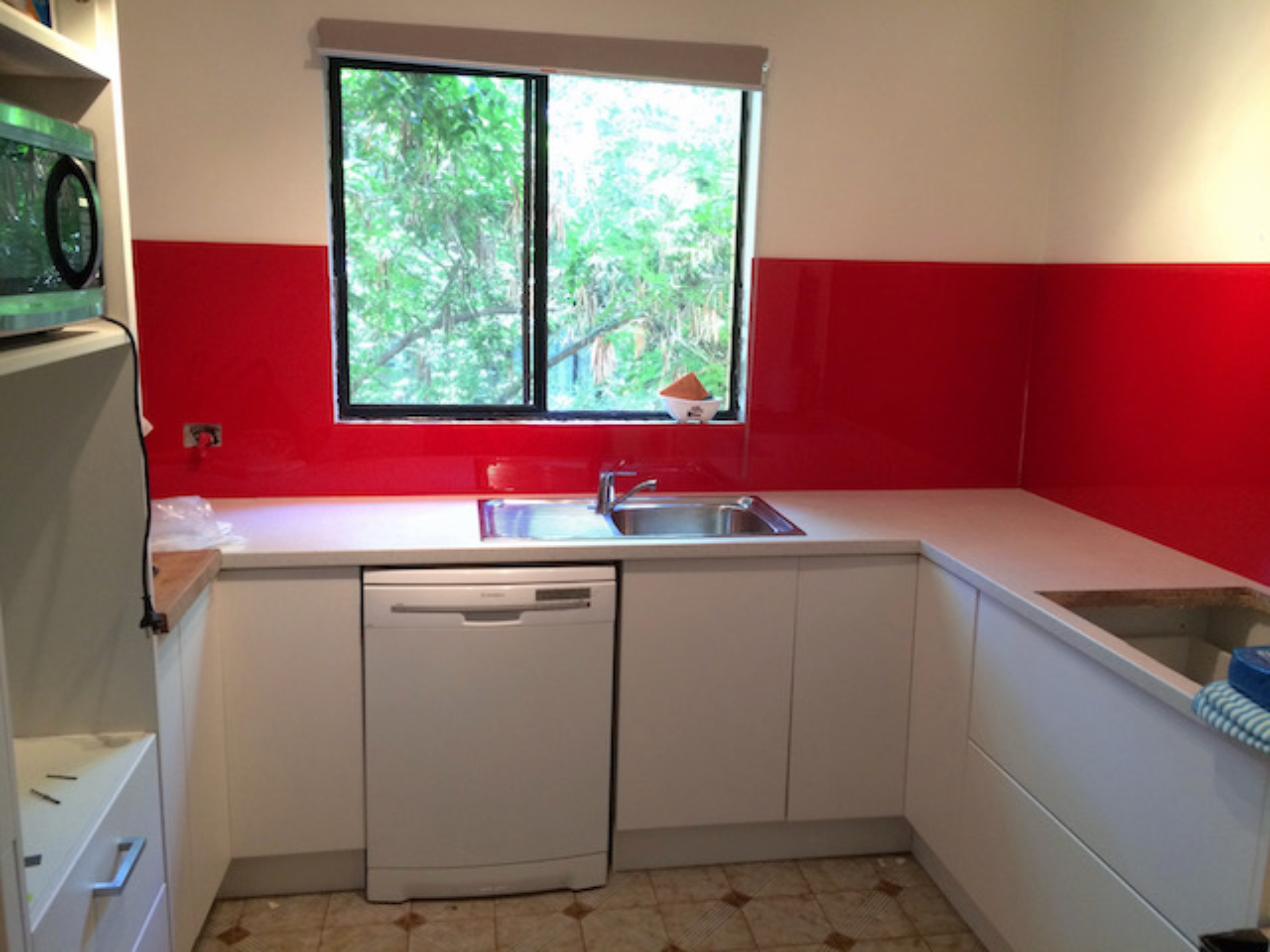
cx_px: 635
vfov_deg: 48.2
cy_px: 476
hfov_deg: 61.7
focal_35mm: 29
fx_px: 1064
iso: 250
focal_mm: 4.15
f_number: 2.2
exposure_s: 1/33
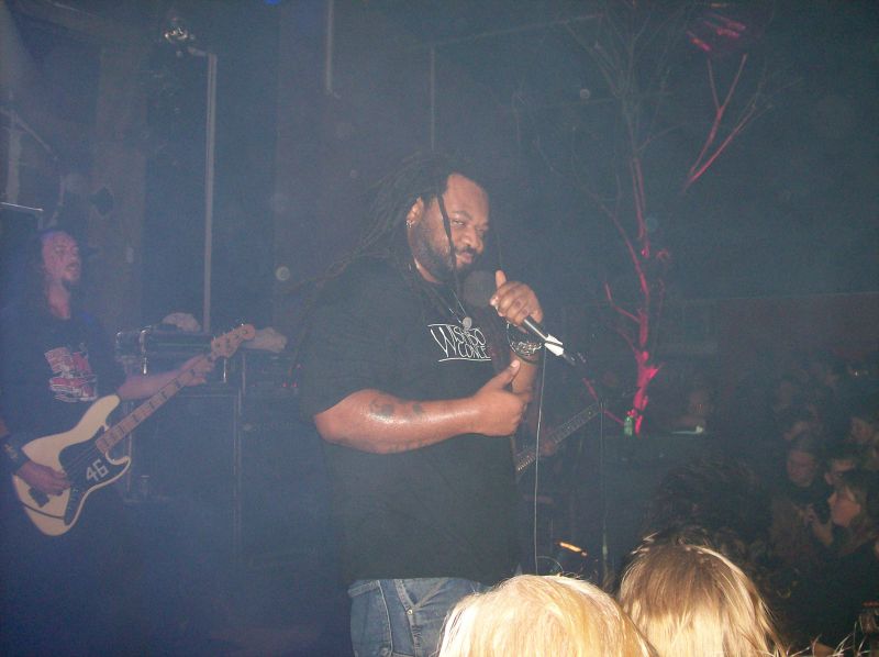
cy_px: 328
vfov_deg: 39.6
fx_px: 913
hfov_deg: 51.4
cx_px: 440
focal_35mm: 36
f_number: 2.7
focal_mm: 6
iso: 140
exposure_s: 1/64
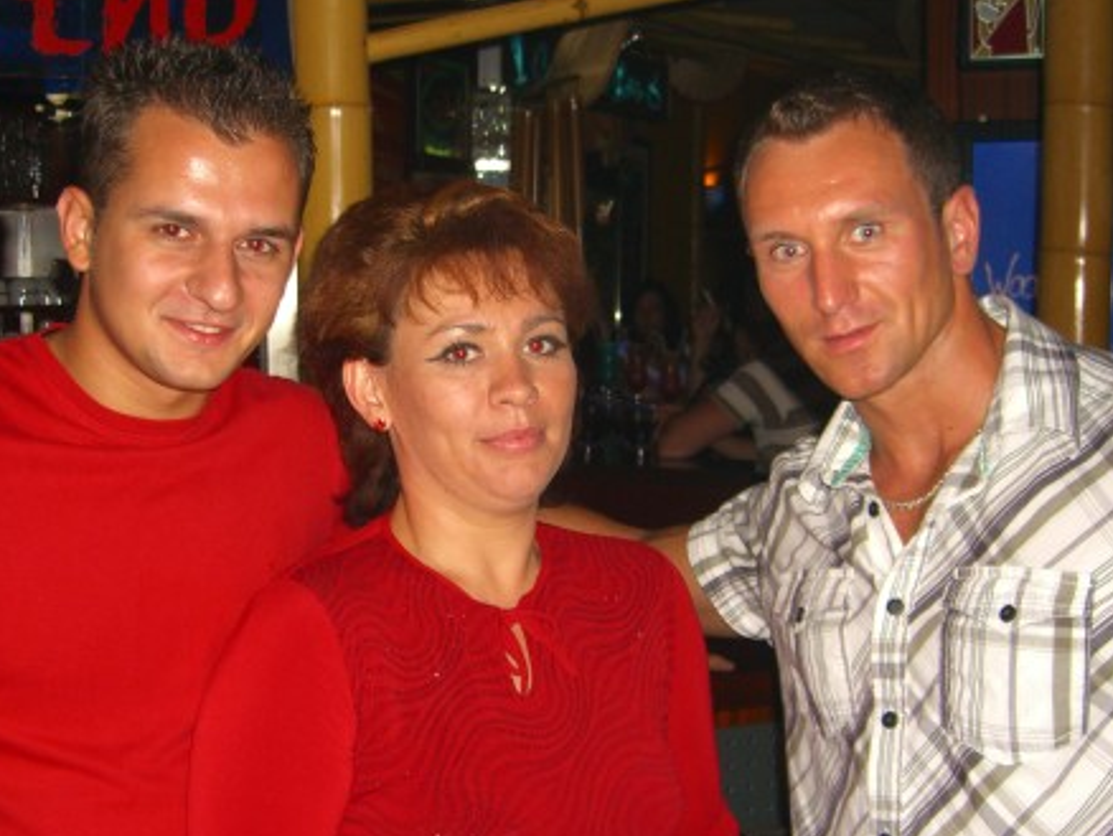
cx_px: 496
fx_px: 1673
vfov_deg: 28.0
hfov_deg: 36.8
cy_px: 488
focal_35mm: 52
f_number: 2.8
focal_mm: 7.9
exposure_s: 1/60
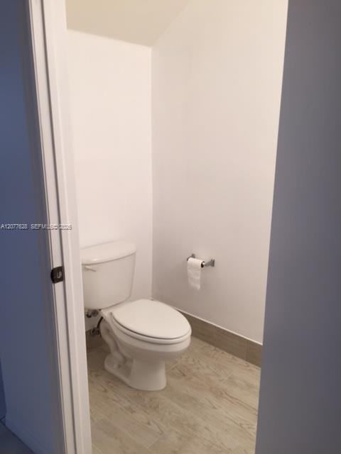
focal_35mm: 29
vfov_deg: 61.7
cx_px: 170
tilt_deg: -14.3
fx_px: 381
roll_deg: -1.0
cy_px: 227
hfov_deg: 48.2
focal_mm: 4.15
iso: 32
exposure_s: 1/60
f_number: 2.2
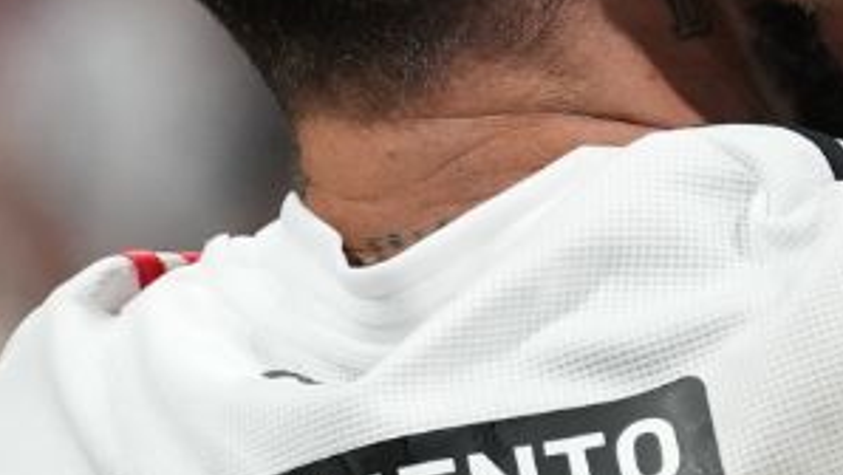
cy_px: -57
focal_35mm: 1248
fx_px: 27912
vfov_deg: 1.0
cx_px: 857
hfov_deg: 1.7
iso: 1600
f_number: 2.8
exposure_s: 1/1600
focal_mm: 148
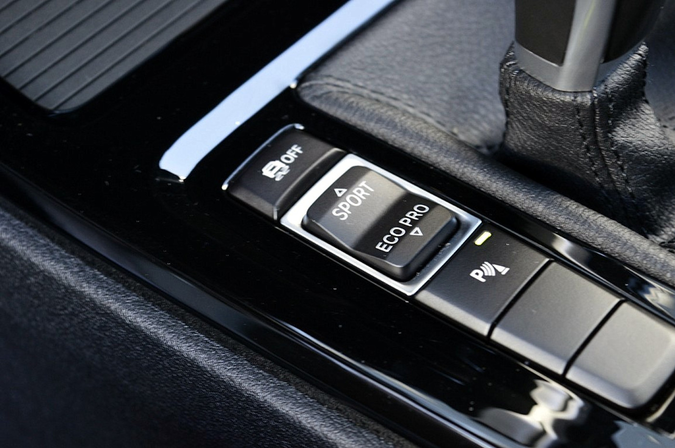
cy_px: 224
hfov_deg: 24.6
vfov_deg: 16.5
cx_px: 338
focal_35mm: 82
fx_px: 1545
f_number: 5.6
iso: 800
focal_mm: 55
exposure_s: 1/13
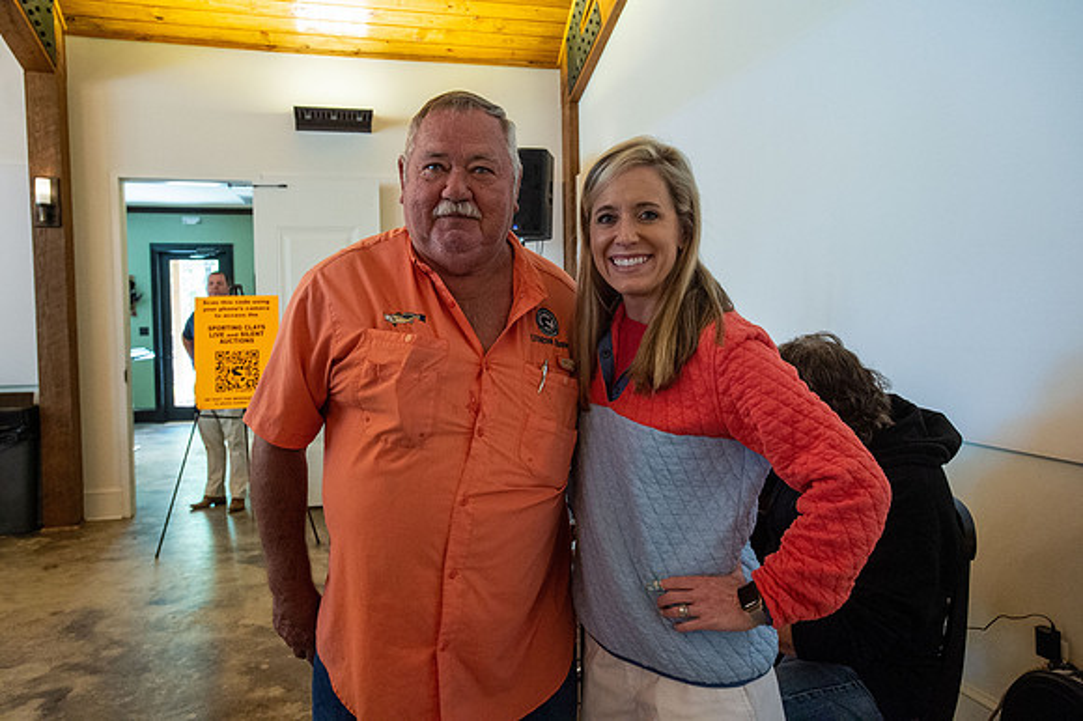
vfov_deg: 49.5
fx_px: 782
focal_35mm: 26
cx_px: 542
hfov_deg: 69.4
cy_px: 360
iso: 5000
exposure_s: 1/125
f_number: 6.3
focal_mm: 26
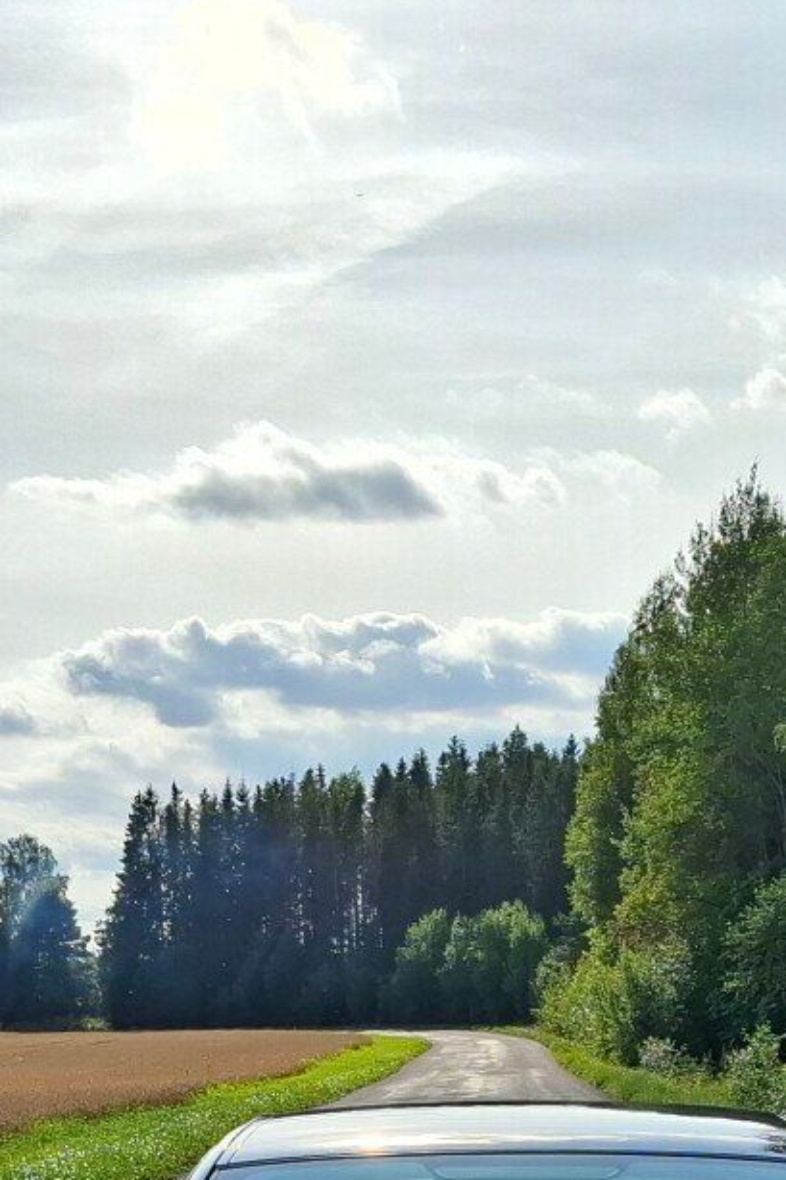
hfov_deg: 17.9
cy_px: 1304
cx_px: 444
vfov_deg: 24.8
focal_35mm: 76
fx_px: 2490
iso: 50
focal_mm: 5.54
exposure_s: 1/3115
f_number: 1.8
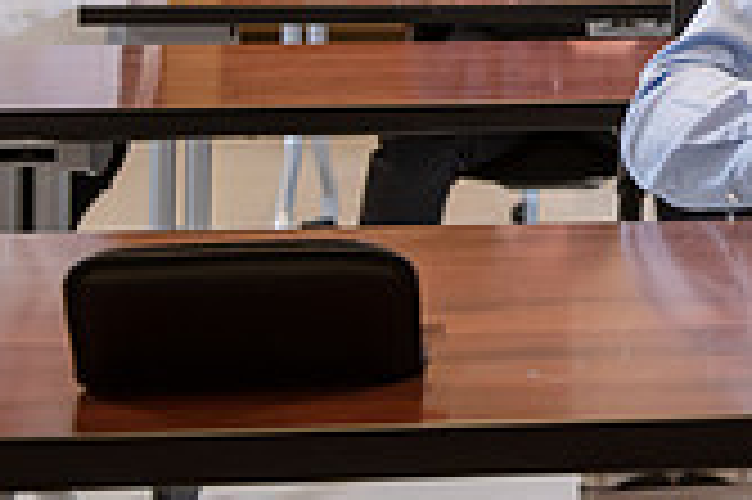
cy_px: -164
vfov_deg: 10.7
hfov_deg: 15.5
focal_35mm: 125
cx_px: 1004
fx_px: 2609
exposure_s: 1/160
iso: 1250
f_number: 4
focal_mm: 36
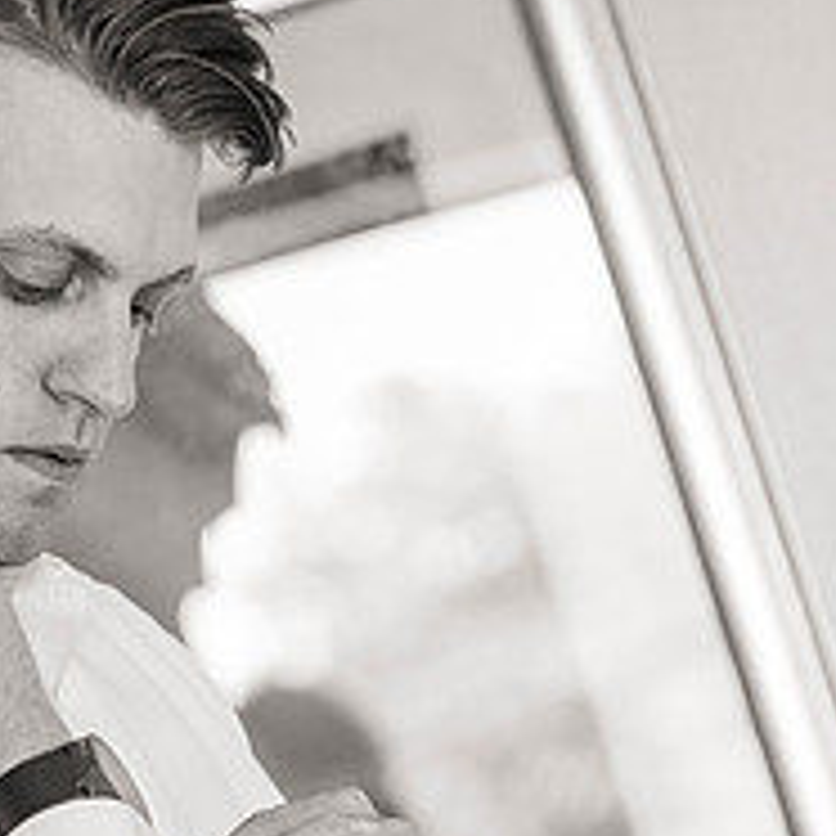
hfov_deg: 8.2
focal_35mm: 212
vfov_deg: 8.2
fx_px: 5793
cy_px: 618
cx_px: 198
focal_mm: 80
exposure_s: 1/250
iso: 3200
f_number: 3.5
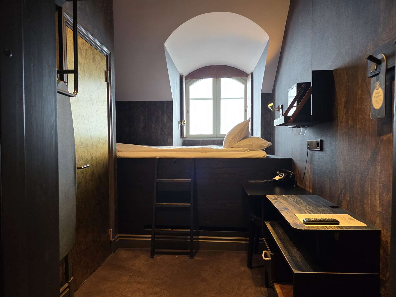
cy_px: 148
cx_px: 198
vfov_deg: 58.9
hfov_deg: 73.9
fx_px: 263
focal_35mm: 23
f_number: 1.7
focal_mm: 6.3
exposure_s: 1/100
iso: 400
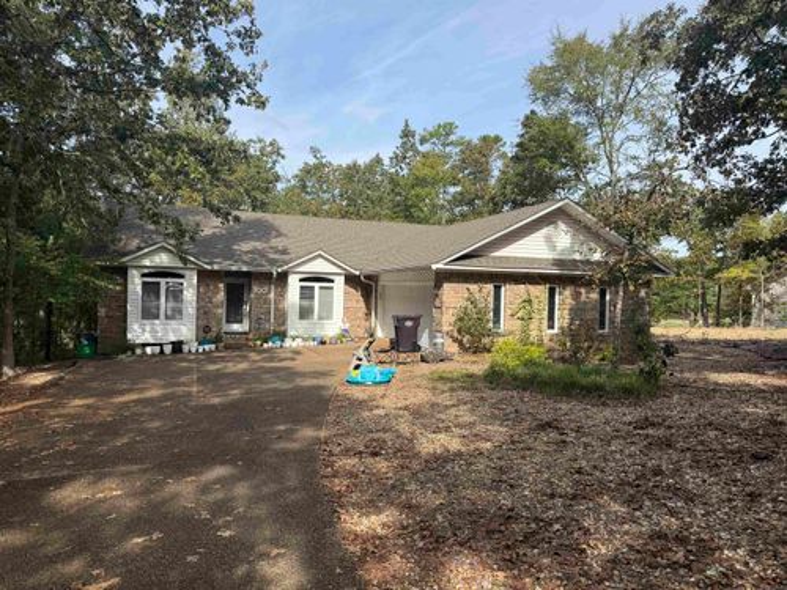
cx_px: 394
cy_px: 295
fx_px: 546
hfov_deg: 71.6
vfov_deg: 56.8
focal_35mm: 24
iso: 80
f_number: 1.78
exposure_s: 1/2801
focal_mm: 6.76
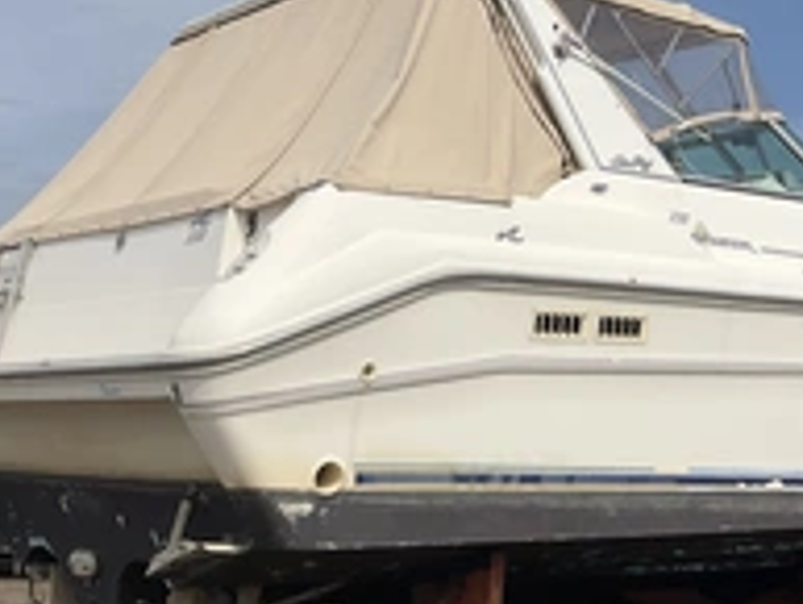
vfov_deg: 24.4
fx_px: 1393
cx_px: 516
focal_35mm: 60
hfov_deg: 32.0
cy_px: 325
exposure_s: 1/4065
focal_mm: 3
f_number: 1.8
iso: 25
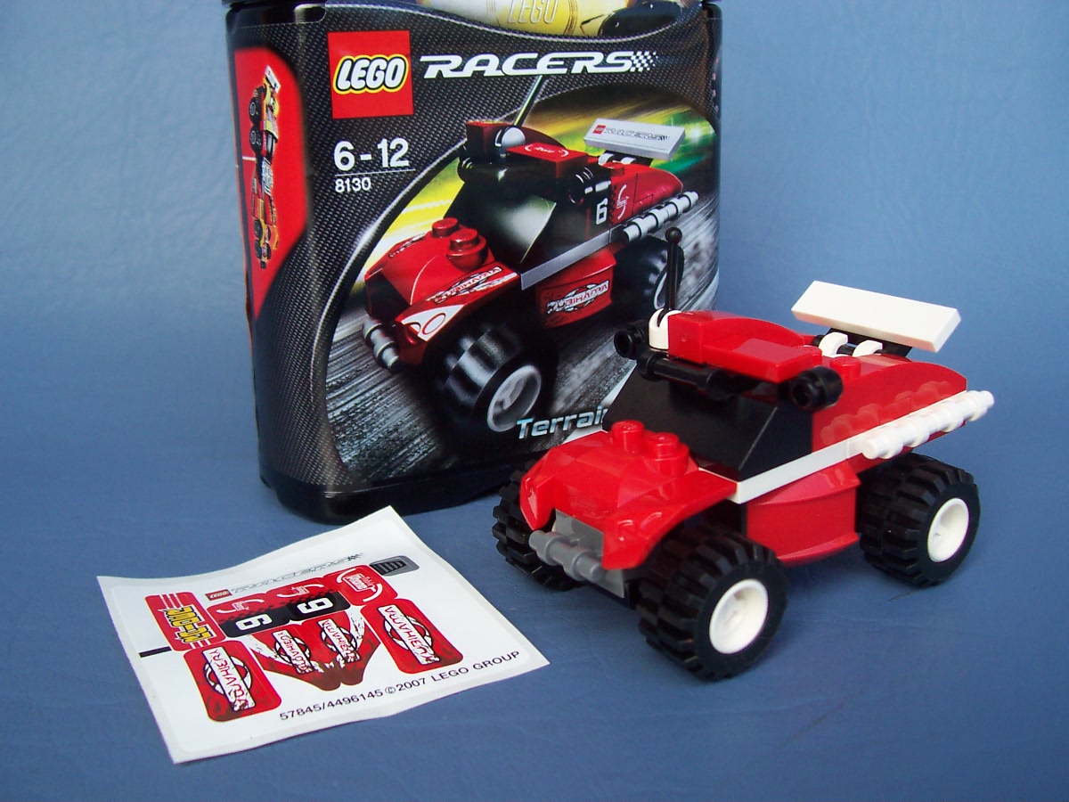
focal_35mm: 37
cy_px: 401
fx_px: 1143
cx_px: 534
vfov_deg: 38.7
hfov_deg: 50.1
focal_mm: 5.6
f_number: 2.8
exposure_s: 1/250
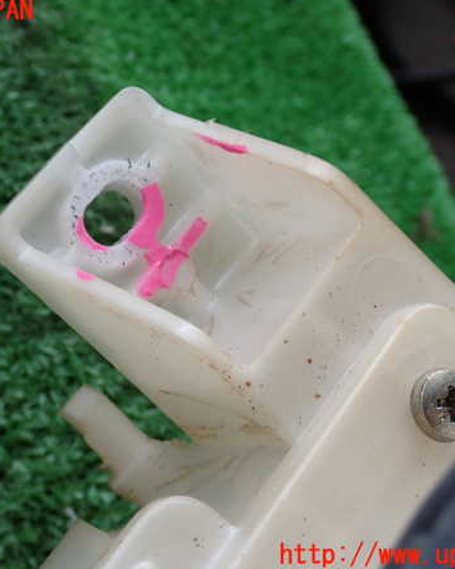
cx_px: 185
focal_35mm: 62
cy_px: 283
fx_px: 1044
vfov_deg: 30.5
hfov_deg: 24.5
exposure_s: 1/125
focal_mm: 8.4
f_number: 4.5
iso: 100
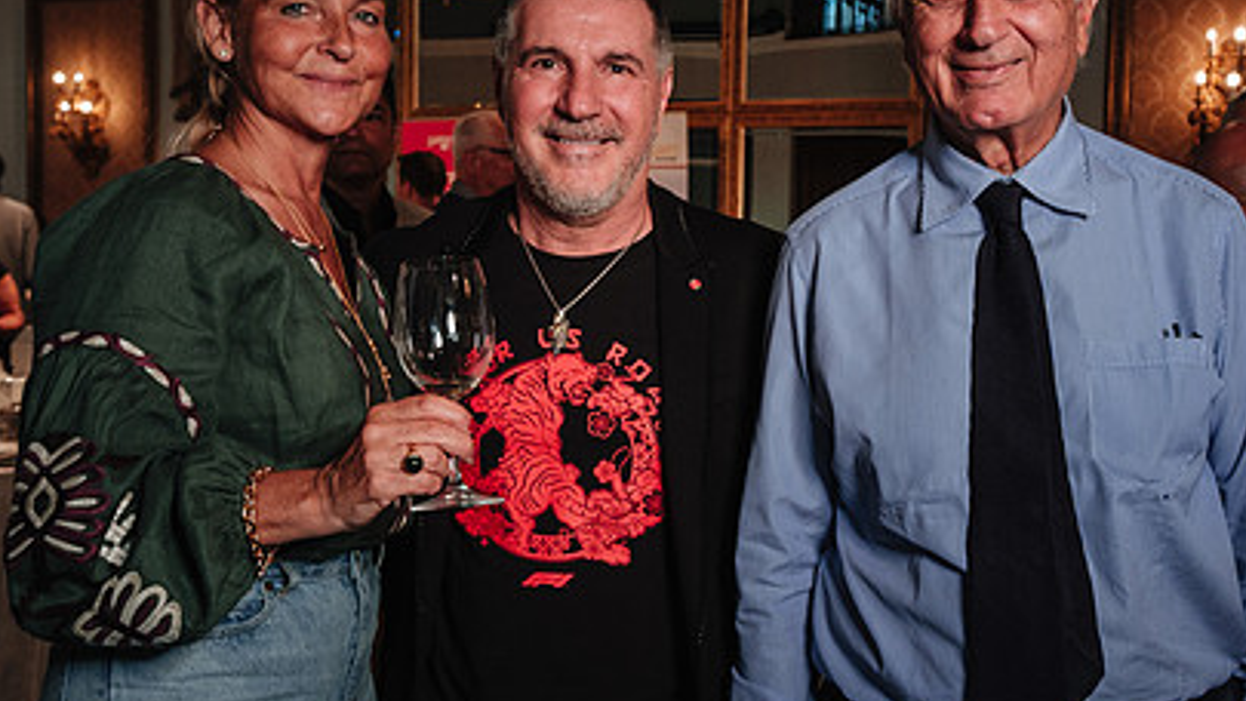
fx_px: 1421
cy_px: 363
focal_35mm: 43
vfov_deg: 27.7
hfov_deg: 46.9
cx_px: 784
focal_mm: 16.6
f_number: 5
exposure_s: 1/50
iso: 800
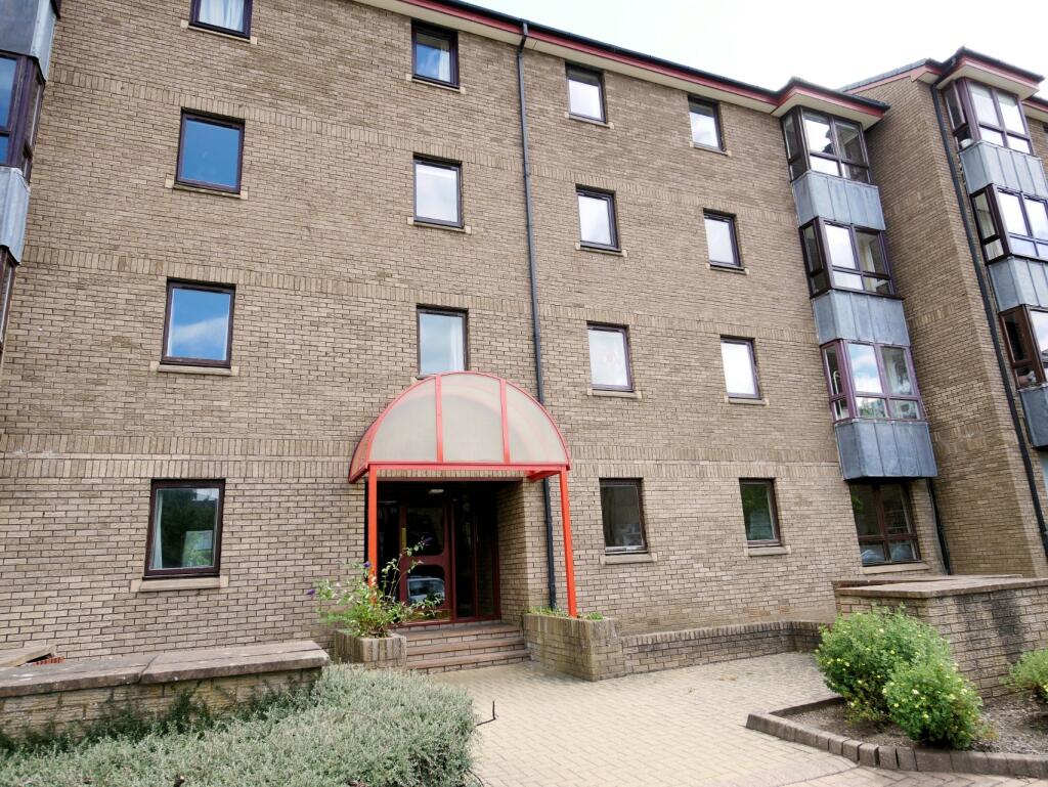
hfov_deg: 76.4
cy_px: 394
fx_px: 666
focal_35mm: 22
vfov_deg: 61.1
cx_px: 524
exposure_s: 1/200
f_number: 5
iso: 200
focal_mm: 11
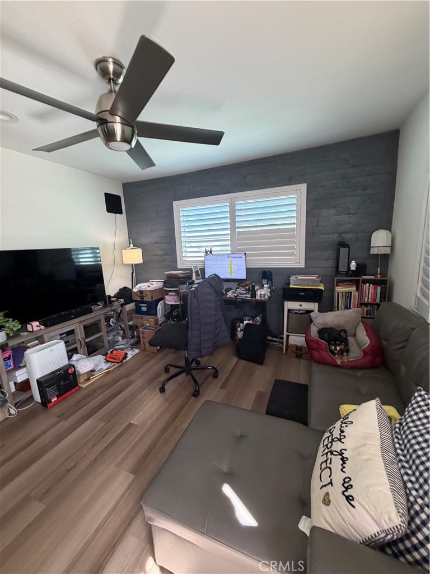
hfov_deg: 85.7
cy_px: 287
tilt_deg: -7.7
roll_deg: +1.1
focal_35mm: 14
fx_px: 232
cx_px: 215
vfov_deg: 102.1
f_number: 2.2
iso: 250
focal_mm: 2.22
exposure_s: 1/121
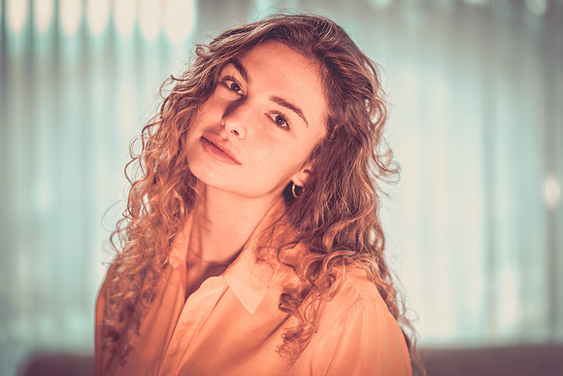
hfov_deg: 23.9
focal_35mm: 85
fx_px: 1330
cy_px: 188
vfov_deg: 16.1
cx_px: 282
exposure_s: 1/200
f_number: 1.8
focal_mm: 85
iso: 640
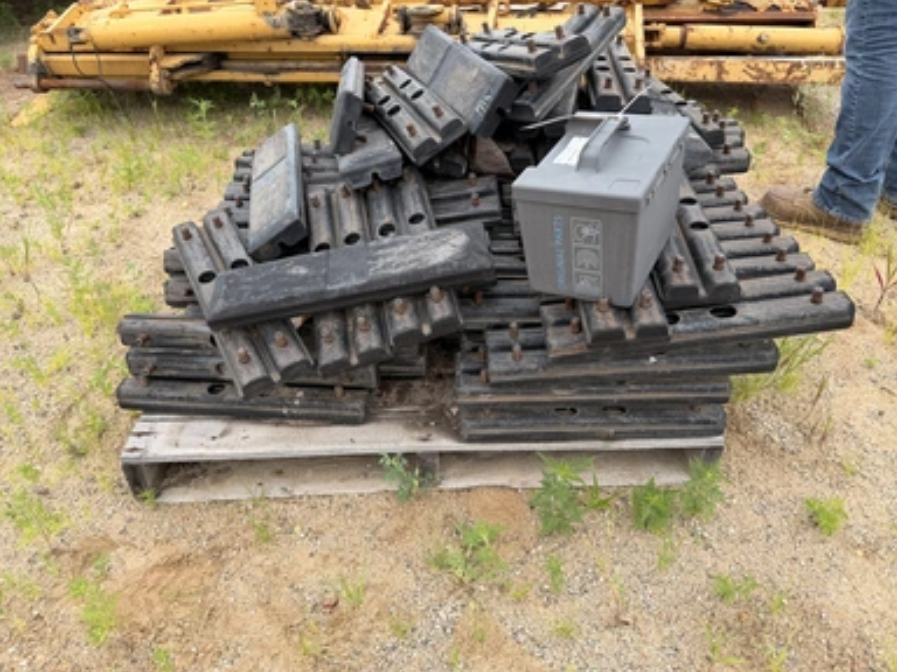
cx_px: 453
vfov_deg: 54.9
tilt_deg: -33.9
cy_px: 336
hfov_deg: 69.4
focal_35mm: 25
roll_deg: -0.3
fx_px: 648
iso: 80
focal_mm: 6.76
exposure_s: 1/356
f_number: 1.78
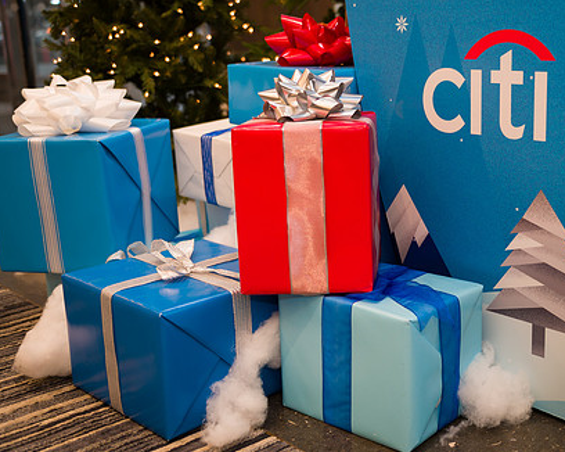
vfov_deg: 31.4
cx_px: 363
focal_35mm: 48
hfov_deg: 38.5
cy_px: 198
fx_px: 802
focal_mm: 36
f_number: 3.2
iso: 400
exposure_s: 1/125
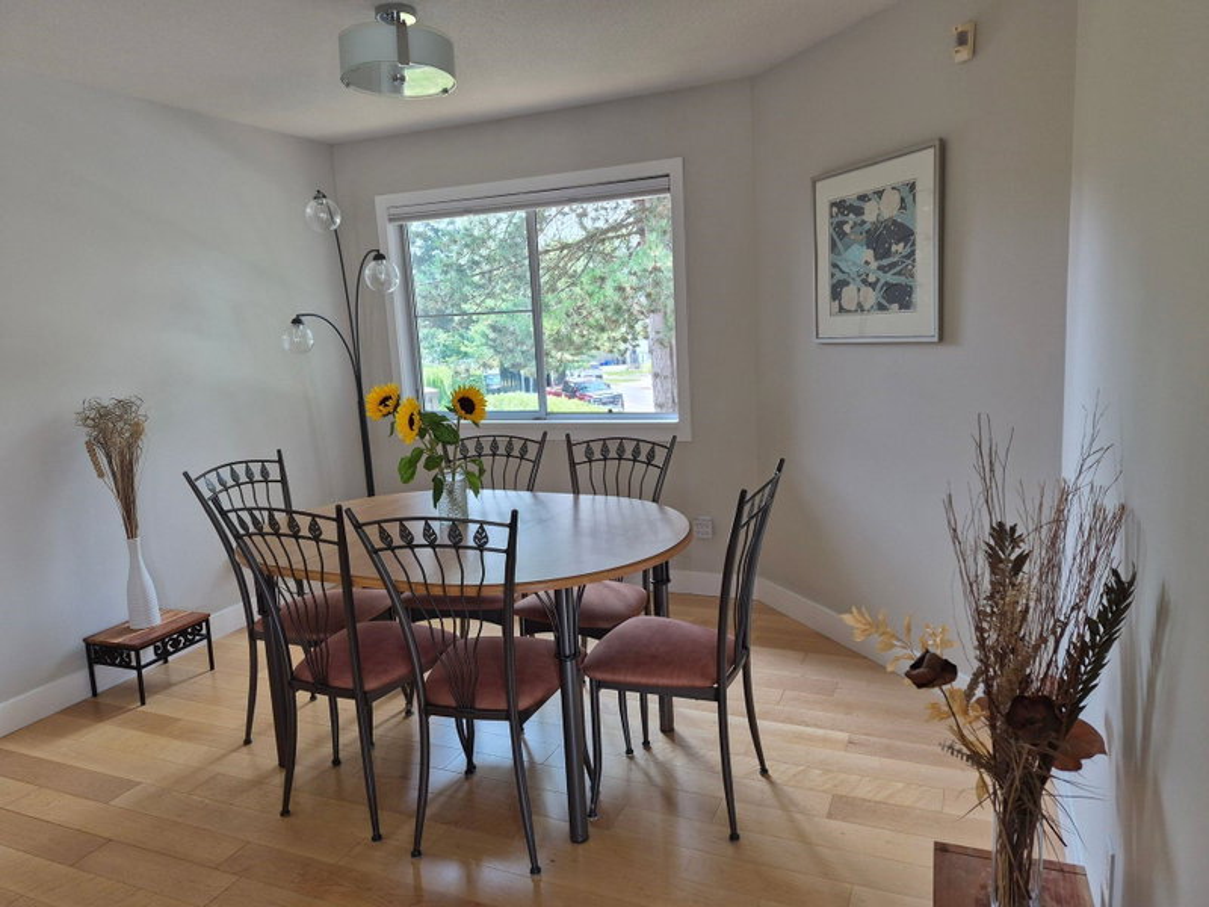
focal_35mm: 23
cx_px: 604
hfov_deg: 73.9
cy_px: 454
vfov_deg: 58.9
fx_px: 803
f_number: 1.8
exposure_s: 1/120
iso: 64
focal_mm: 5.4
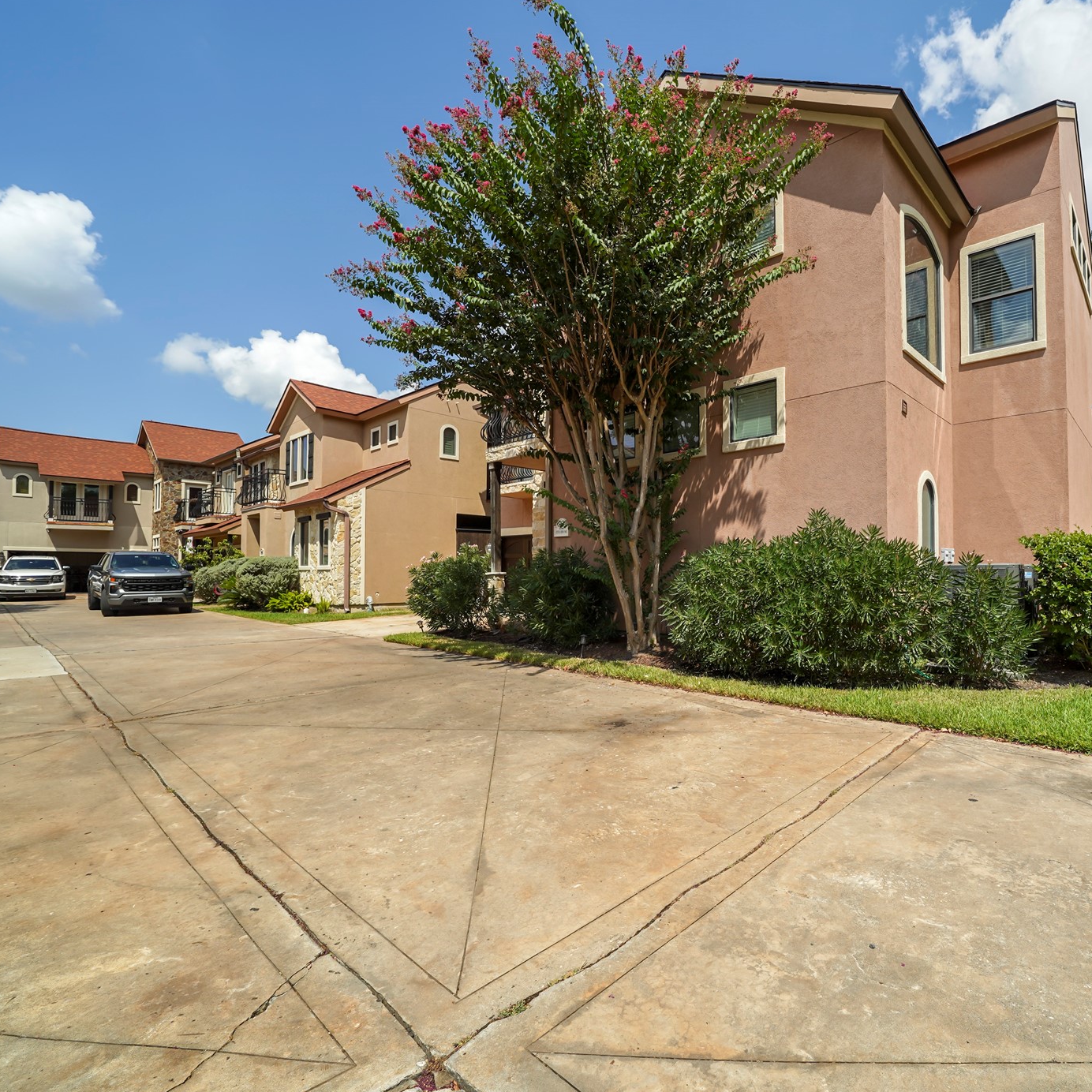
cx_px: 701
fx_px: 571
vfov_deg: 87.4
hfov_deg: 85.2
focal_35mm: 16
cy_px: 540
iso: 100
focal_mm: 12
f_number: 8
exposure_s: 1/1000
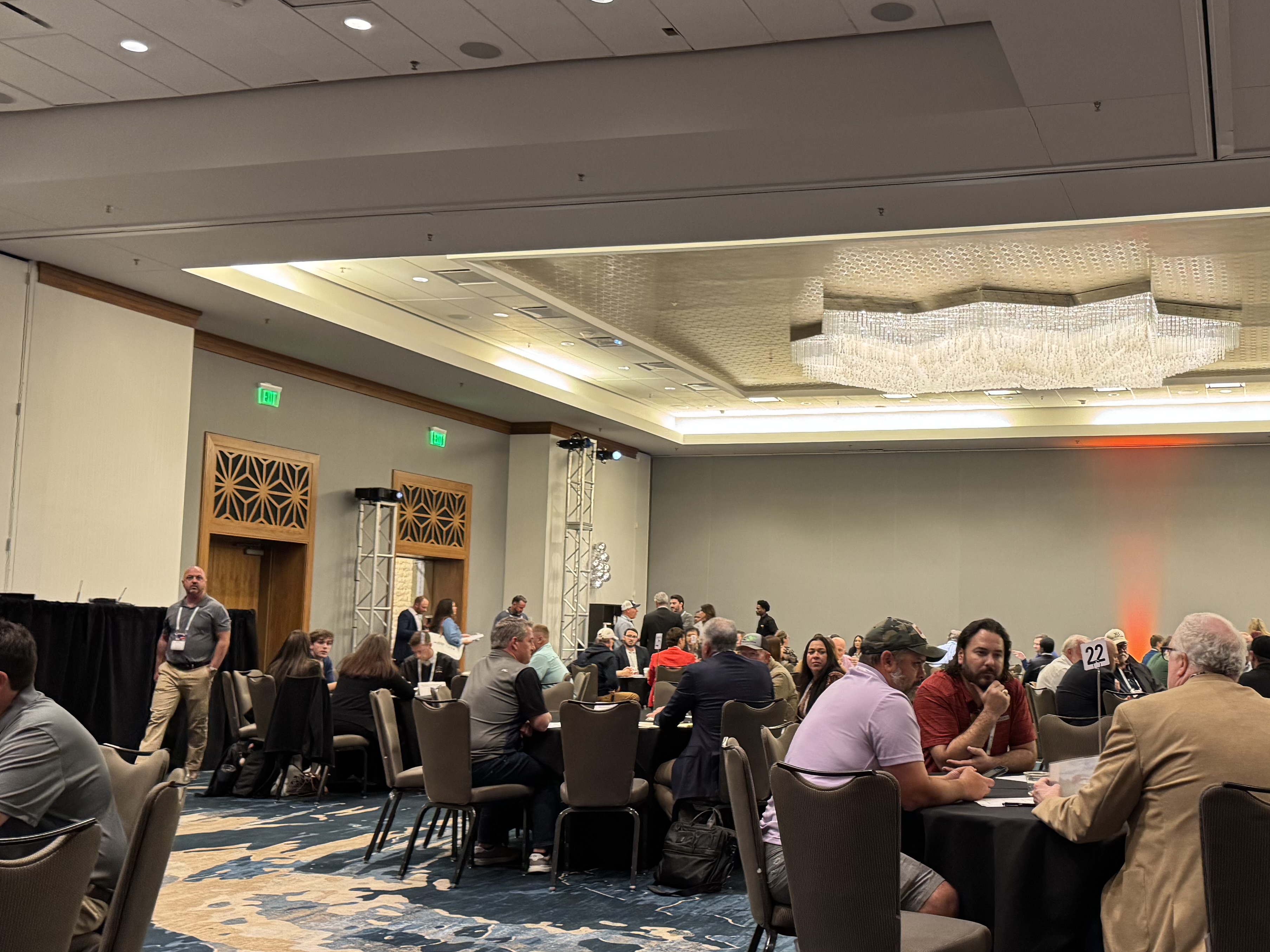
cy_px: 498
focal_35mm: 38
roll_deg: +0.0
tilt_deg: +4.5
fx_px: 1394
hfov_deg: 47.6
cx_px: 909
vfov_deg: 37.7
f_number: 1.78
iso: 400
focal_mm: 6.76
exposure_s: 1/60
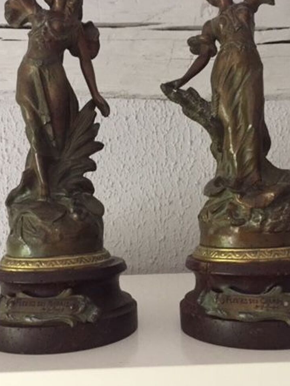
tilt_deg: +5.9
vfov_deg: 46.5
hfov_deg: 36.0
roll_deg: +1.9
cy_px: 155
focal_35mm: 40
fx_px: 447
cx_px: 144
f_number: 2.2
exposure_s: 1/17
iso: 250
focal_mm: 4.15
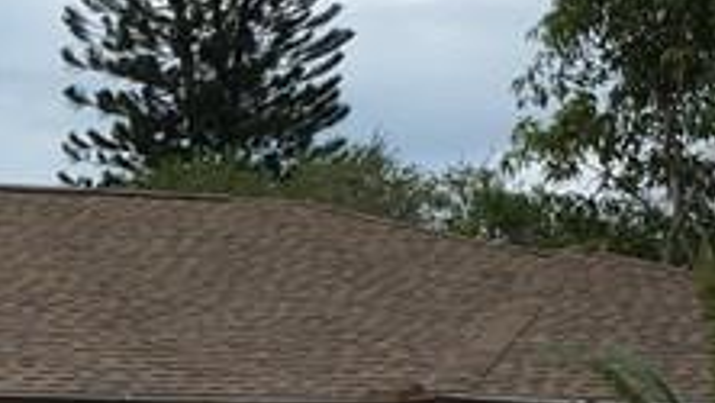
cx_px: -235
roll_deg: +0.8
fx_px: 2769
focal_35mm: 146
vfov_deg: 8.2
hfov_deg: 14.1
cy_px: 496
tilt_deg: +3.6
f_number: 2.2
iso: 25
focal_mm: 4.15
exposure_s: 1/545
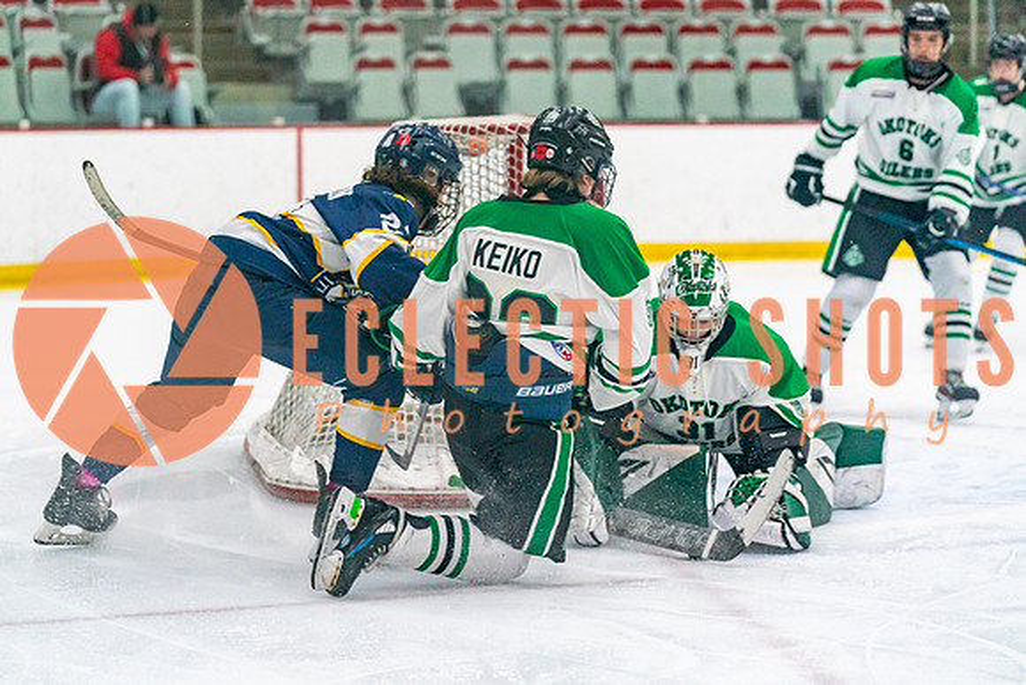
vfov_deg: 11.3
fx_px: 3449
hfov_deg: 16.9
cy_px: 342
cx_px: 429
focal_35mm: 121
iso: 4000
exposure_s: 1/1600
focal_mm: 102
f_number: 2.8
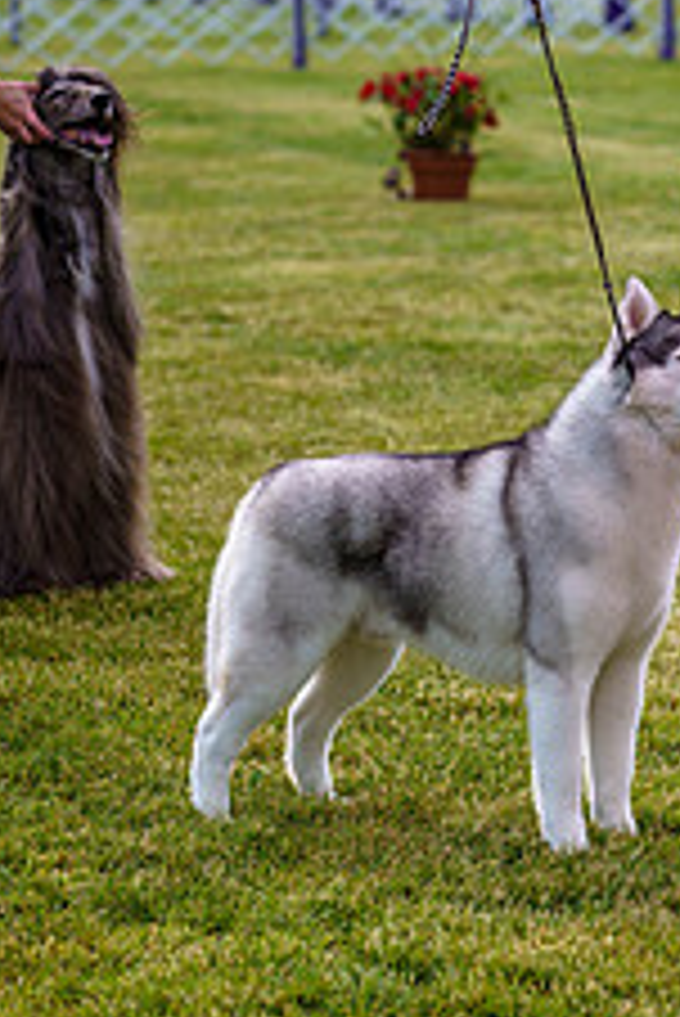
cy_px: 364
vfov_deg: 9.4
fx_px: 6195
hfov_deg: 6.3
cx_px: 513
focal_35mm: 219
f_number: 4
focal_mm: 110
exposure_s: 1/500
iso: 160
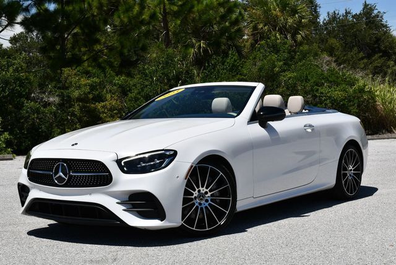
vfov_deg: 22.7
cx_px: 198
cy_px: 132
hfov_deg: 33.4
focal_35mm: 60
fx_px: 661
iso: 100
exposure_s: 1/320
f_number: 9
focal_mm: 30
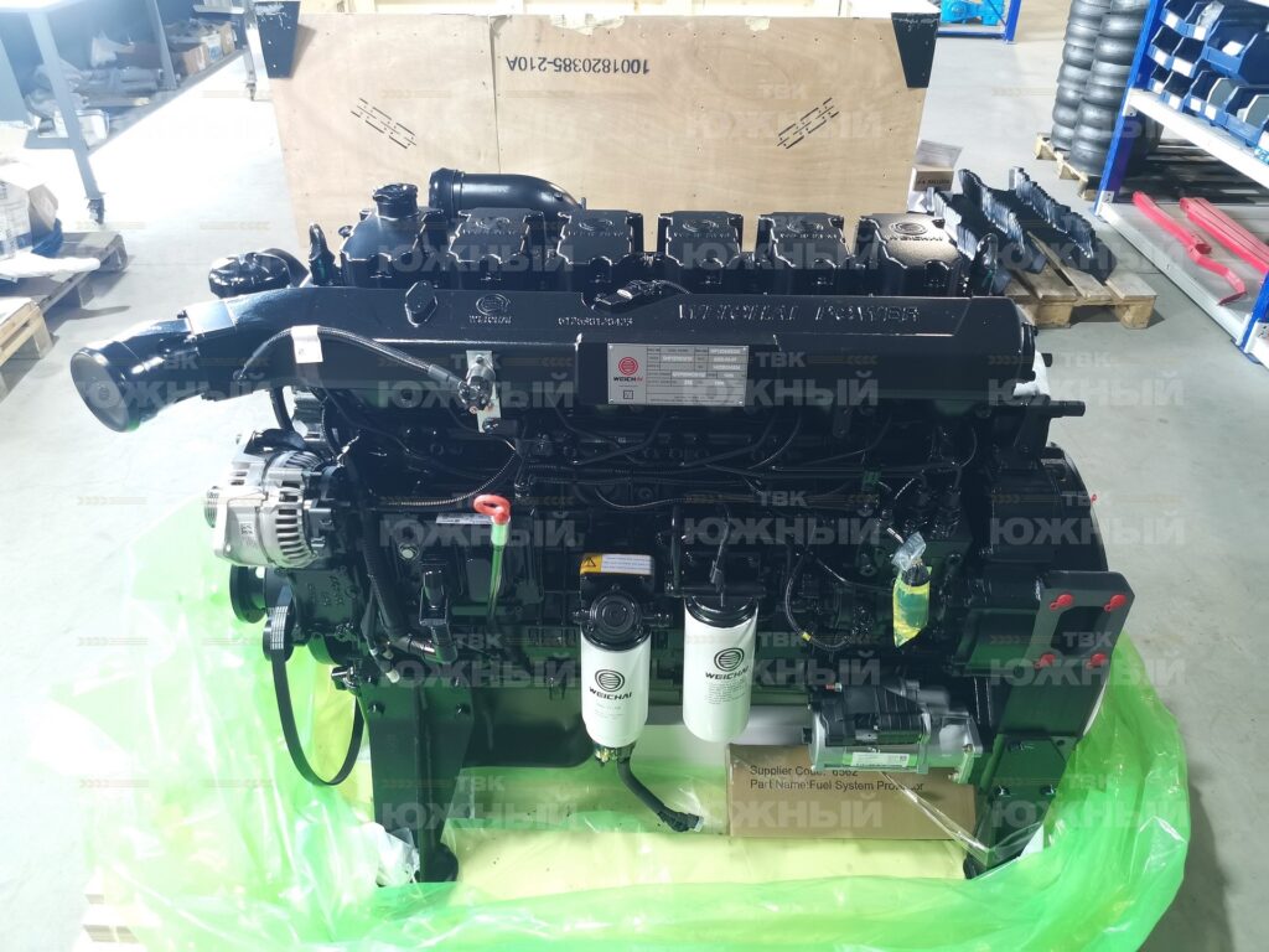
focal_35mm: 26
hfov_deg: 67.3
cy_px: 476
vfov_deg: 53.1
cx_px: 634
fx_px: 953
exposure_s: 1/50
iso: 200
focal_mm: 4.66
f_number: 1.4
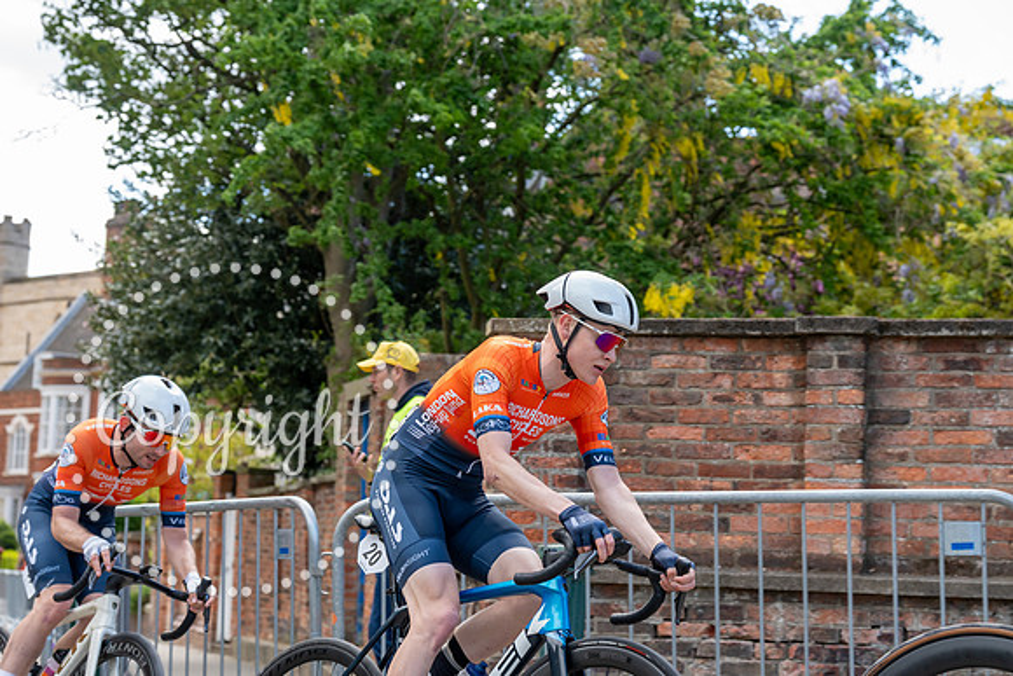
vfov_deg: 19.5
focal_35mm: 70
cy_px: 338
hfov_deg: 28.8
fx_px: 1970
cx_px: 506
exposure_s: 1/1000
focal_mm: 70
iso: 1250
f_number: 5
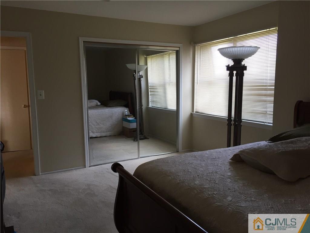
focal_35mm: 29
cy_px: 116
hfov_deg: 61.7
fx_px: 260
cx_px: 155
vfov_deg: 48.2
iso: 40
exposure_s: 1/30
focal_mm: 4.15
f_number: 2.2
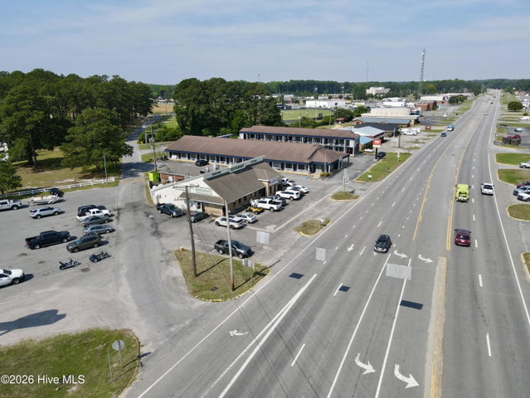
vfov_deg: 56.9
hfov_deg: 71.6
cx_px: 265
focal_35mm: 24
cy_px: 199
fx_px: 368
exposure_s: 1/800
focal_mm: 4.5
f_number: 2.8
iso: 100
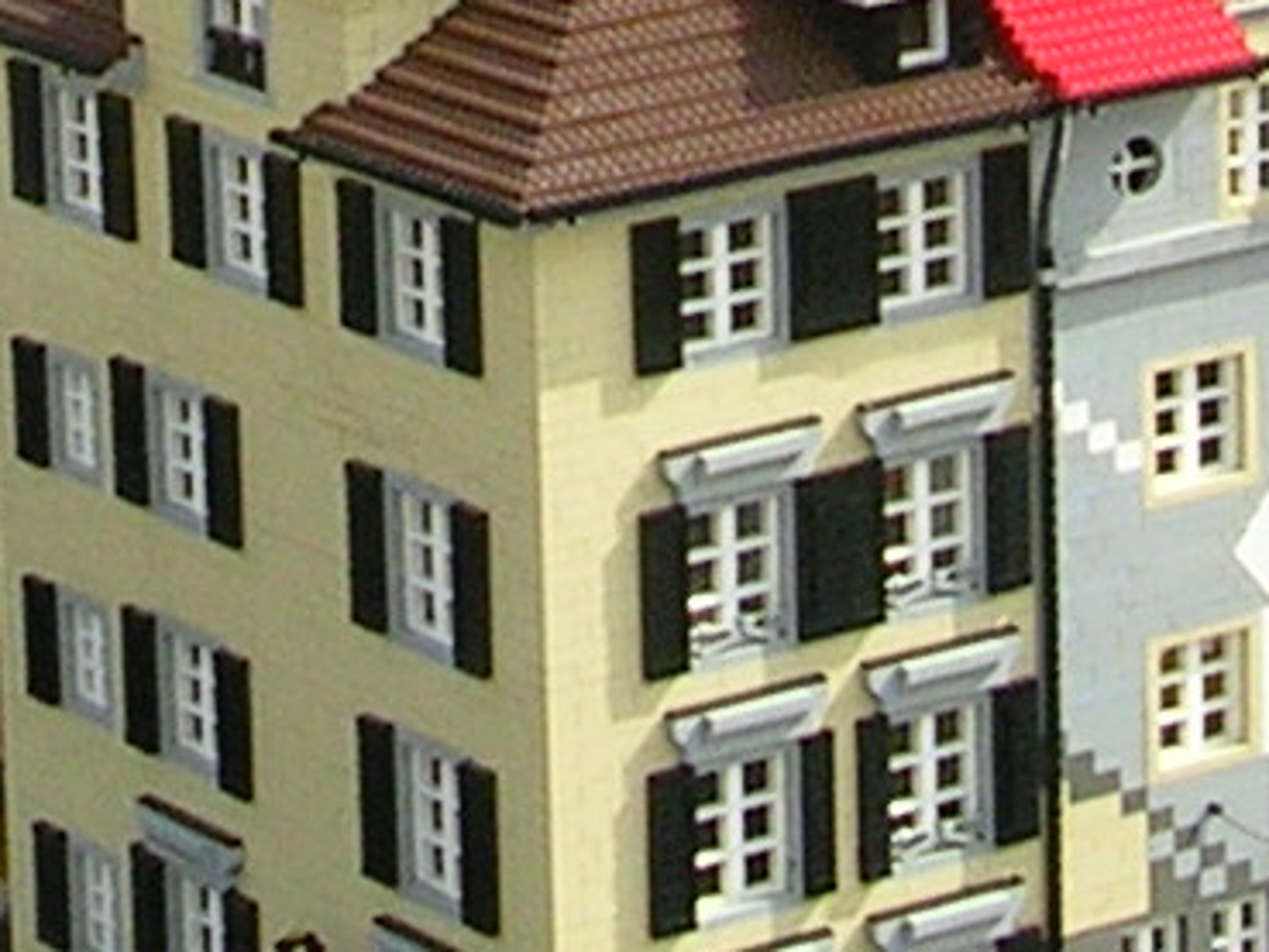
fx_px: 7738
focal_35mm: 211
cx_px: 447
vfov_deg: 6.7
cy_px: -1172
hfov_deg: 9.4
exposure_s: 1/252
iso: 71
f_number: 5.6
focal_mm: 5.8
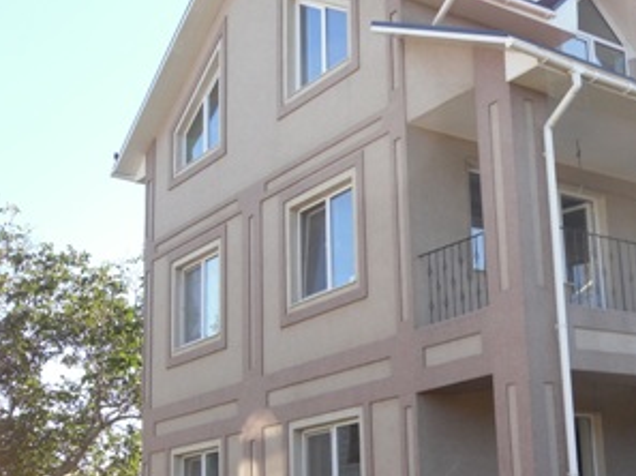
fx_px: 1083
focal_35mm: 59
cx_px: 484
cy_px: 312
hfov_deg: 32.1
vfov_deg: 24.7
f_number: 3.5
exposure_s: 1/122
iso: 80
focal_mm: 6.3
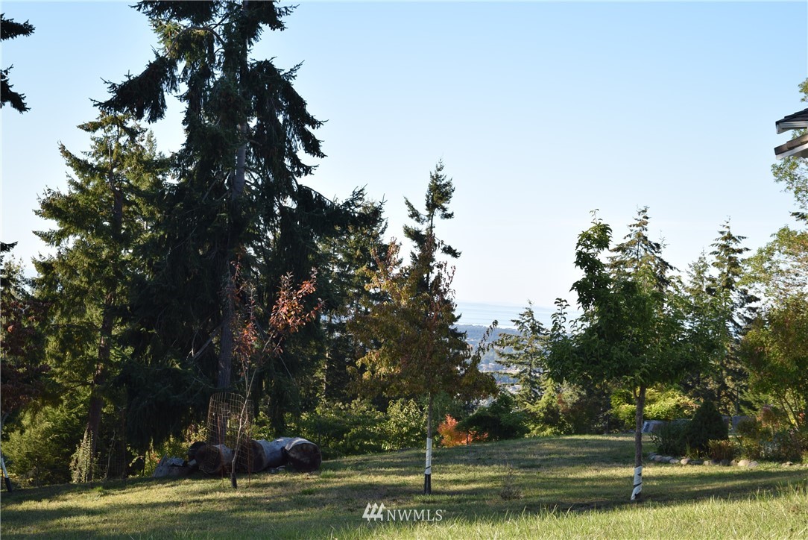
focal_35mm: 75
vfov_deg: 18.2
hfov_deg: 27.0
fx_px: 1684
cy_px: 270
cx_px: 404
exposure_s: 1/160
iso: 100
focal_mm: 50
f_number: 6.3
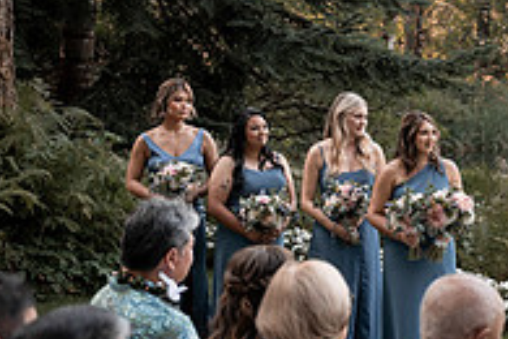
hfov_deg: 17.9
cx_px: 656
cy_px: 27
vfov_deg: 12.7
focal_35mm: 107
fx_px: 1510
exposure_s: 1/500
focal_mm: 36
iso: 200
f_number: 2.8
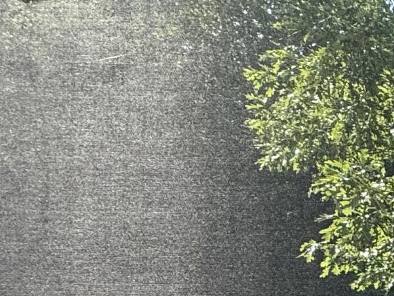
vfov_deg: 20.1
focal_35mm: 71
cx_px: 820
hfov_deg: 17.6
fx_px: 808
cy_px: 291
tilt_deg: +1.1
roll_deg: +0.0
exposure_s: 1/455
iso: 64
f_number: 2.2
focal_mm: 2.22
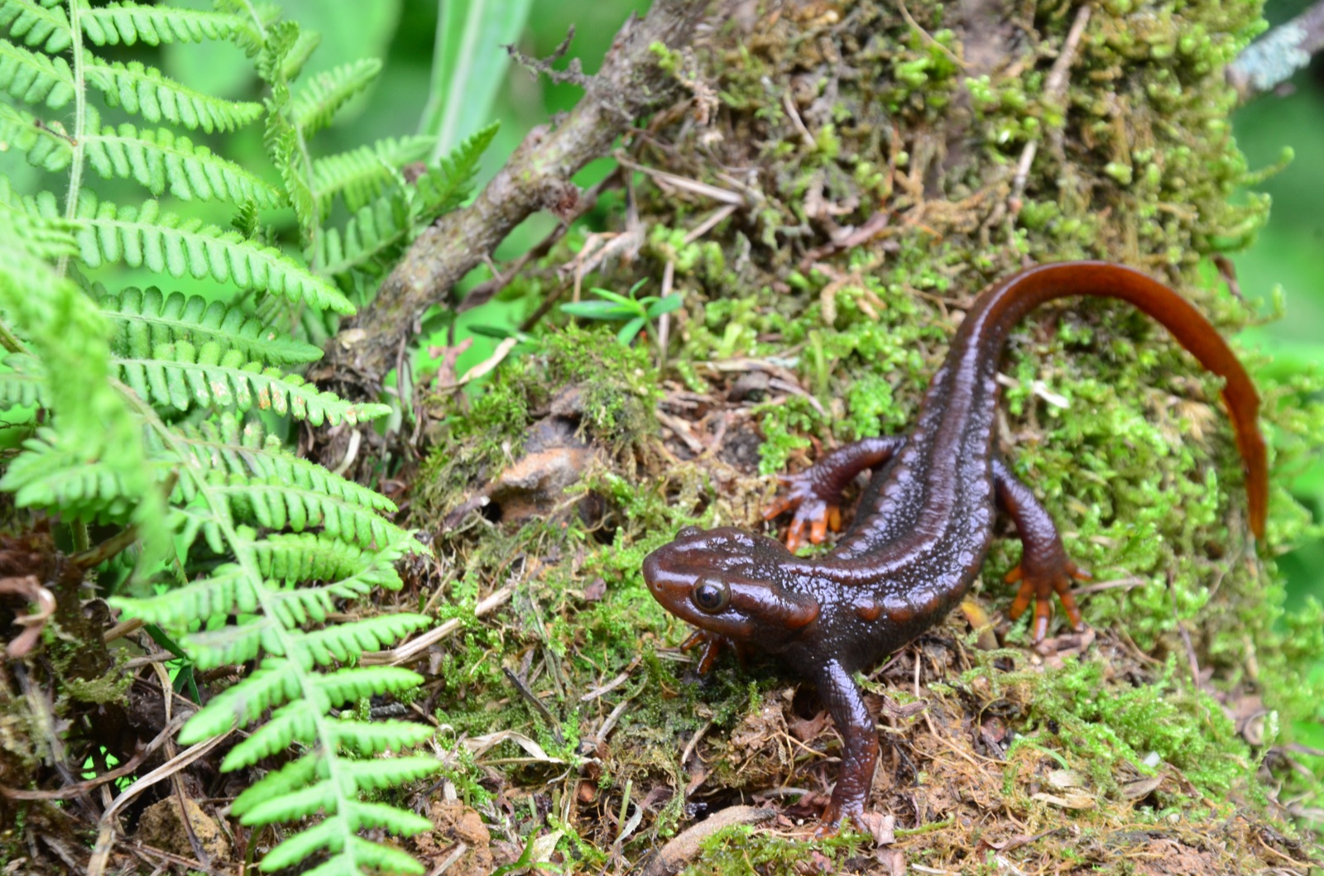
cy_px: 438
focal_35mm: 158
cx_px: 662
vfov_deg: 8.7
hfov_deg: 13.1
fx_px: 5779
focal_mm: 105
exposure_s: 1/50
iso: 450
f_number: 11
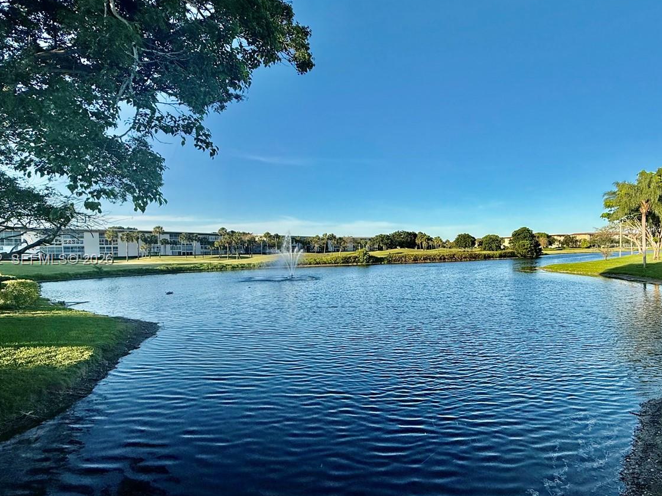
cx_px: 402
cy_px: 260
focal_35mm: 20
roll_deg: +0.9
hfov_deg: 80.6
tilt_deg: -1.5
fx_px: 382
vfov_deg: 65.9
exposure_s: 1/1464
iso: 50
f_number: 2.2
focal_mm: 2.22
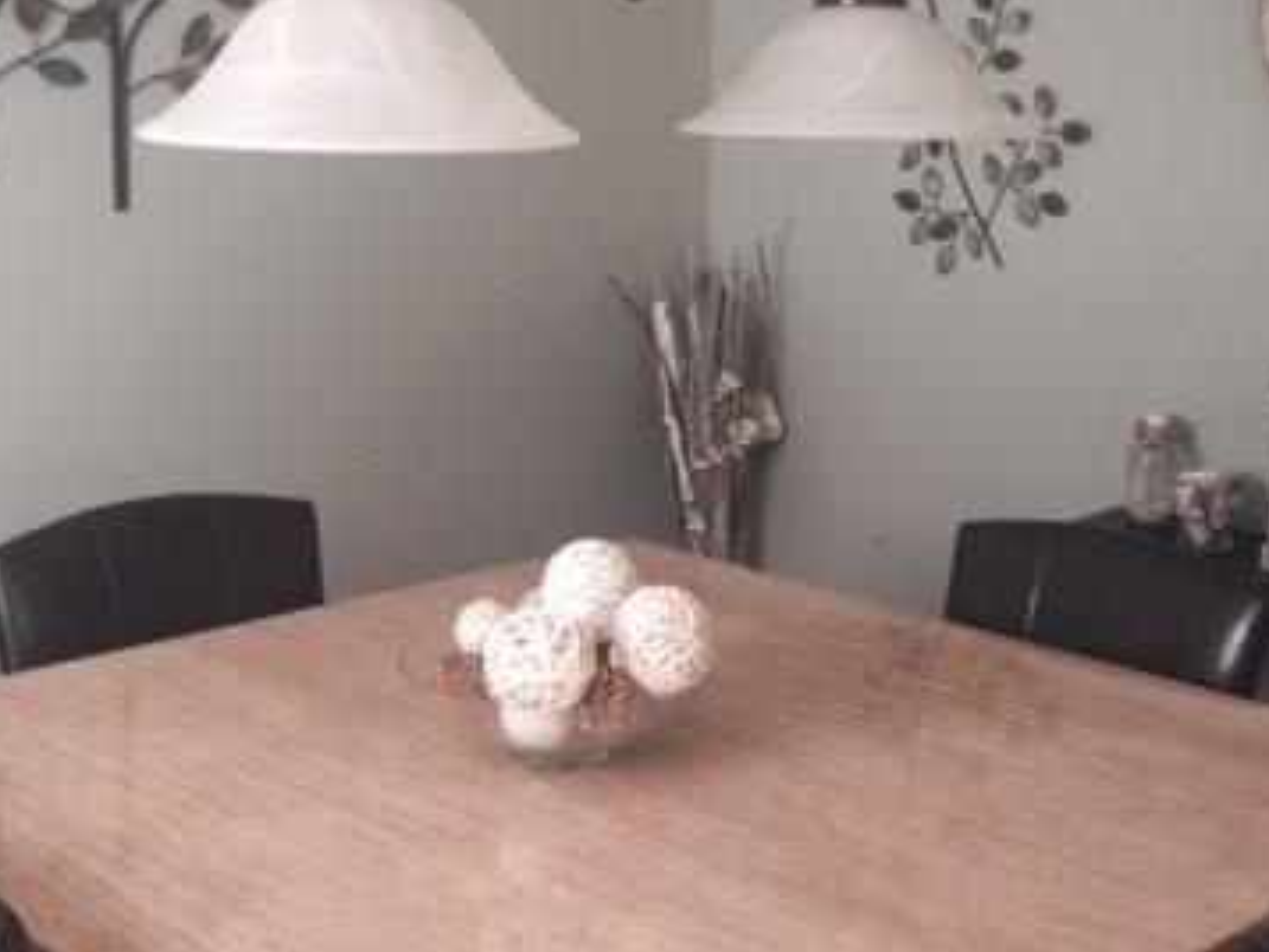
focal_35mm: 52
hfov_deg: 36.8
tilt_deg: -11.2
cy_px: 387
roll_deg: -0.6
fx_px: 1907
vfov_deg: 28.0
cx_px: 665
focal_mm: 4.15
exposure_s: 1/30
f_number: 2.2
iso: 100
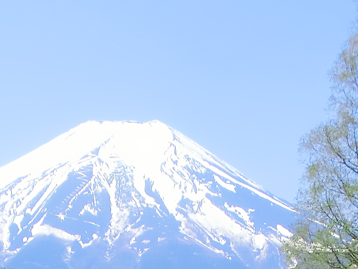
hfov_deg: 11.5
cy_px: 505
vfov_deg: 8.3
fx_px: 1779
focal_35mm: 172
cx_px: 144
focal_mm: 7.38
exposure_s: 1/500
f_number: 4
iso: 80
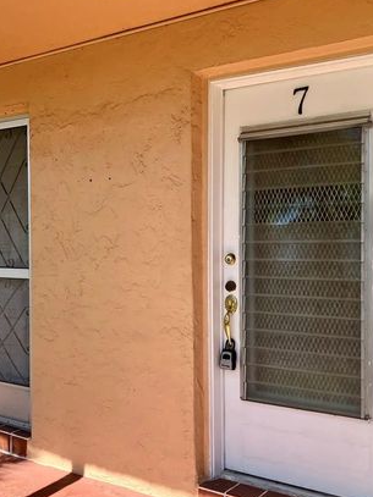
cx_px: 152
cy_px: 260
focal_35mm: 44
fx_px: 632
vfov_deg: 42.9
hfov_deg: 32.8
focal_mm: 3.99
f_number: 1.8
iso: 32
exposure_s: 1/656
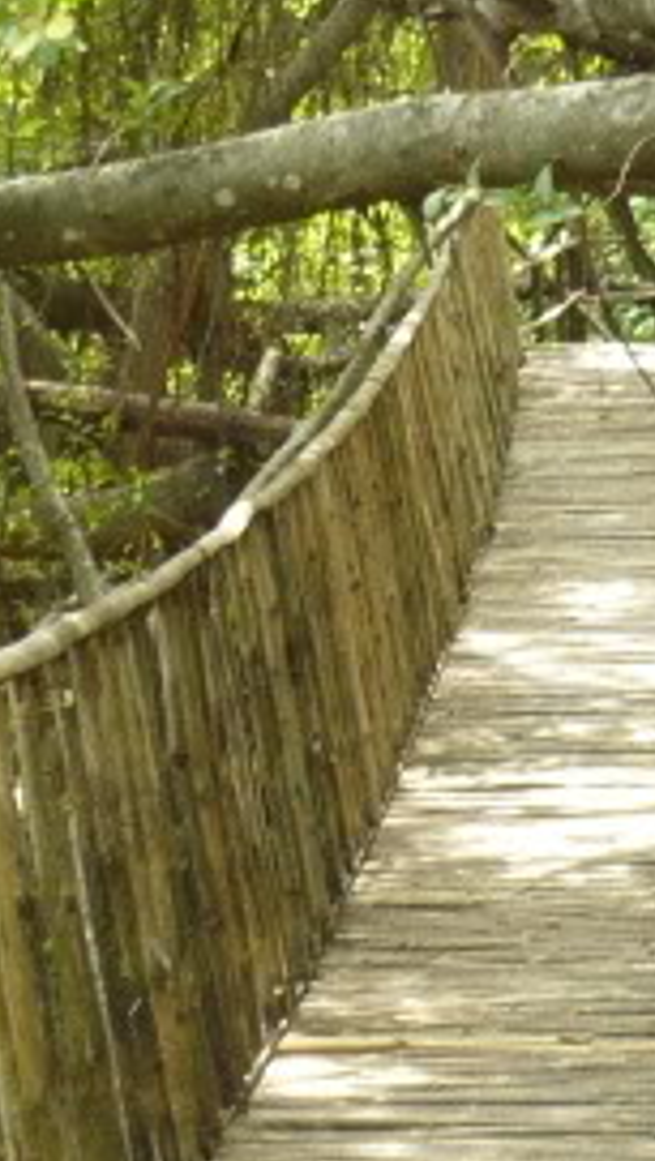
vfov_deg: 14.9
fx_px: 4434
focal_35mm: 144
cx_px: 360
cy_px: 493
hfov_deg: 8.4
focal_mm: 5.8
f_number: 2.8
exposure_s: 1/40
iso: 100
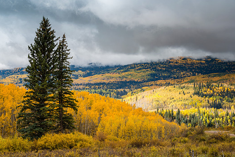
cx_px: 107
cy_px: 78
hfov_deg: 29.2
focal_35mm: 69
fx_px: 451
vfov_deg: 19.8
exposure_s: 1/125
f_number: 8
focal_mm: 62
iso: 100
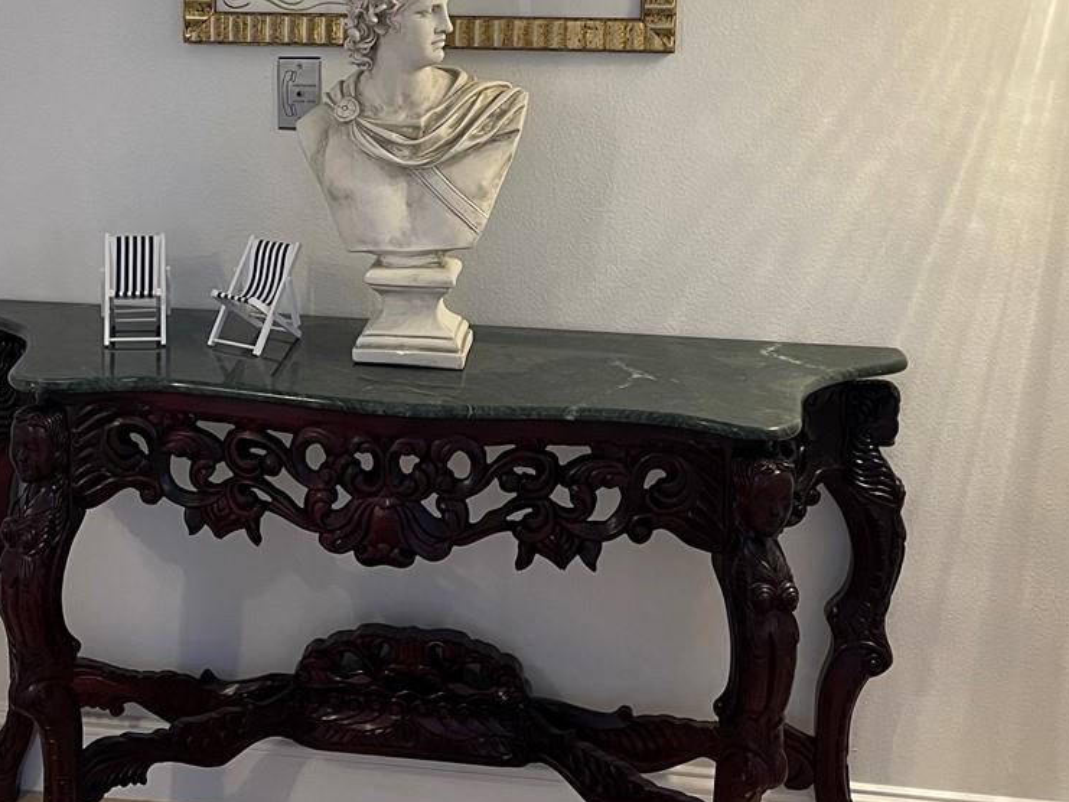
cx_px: 247
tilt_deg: -8.4
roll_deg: +0.1
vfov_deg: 26.3
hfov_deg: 34.7
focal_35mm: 54
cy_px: 104
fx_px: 1668
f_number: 1.6
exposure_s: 1/60
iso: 125
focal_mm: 5.1
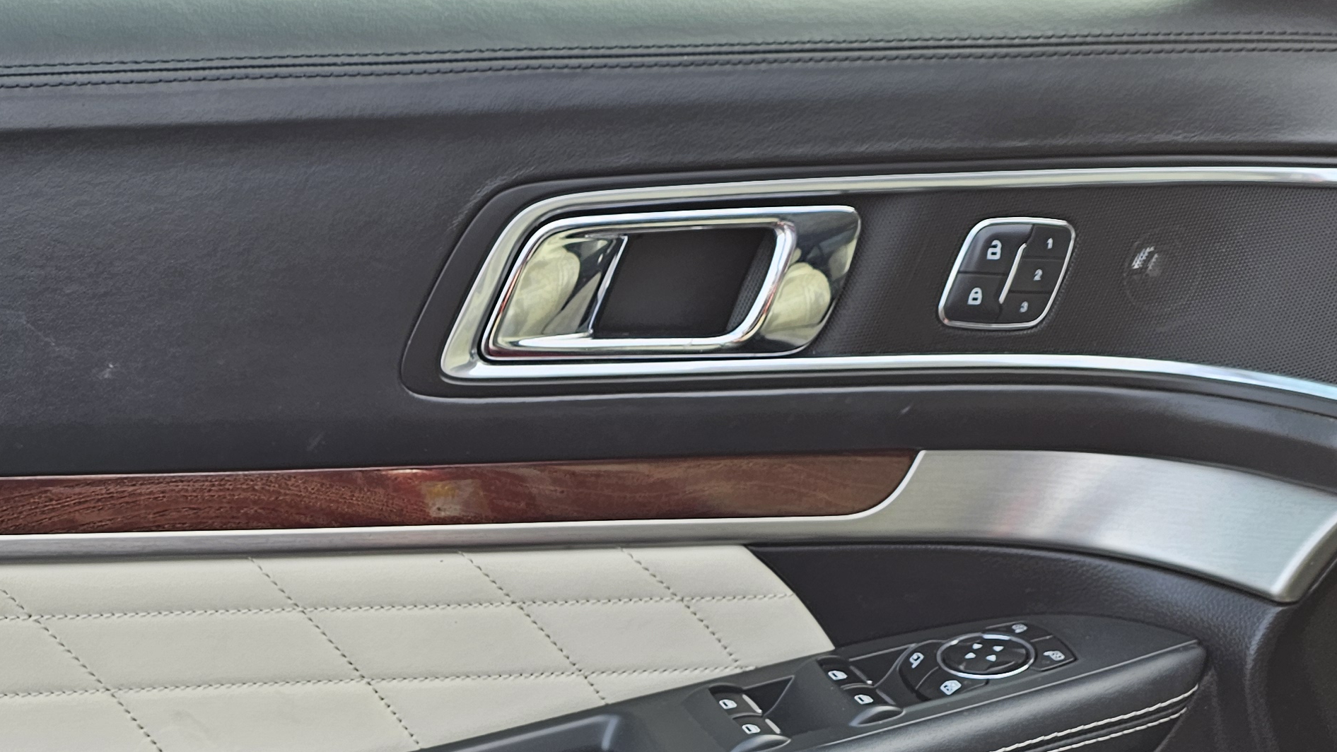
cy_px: 751
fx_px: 1879
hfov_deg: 38.2
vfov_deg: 21.8
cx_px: 342
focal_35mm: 53
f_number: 1.7
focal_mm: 6.3
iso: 20
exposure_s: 1/120
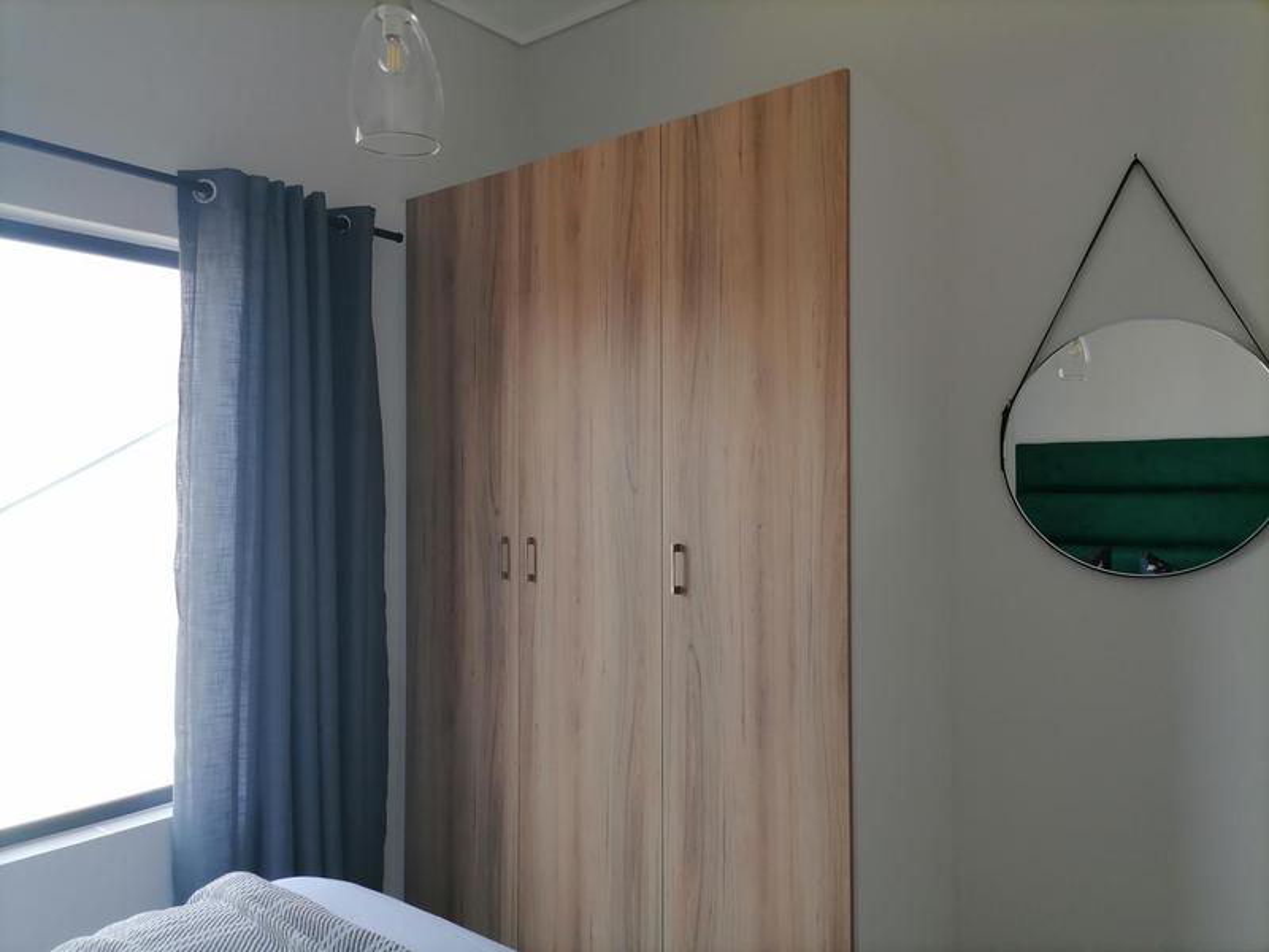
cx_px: 634
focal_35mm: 26
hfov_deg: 67.3
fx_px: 953
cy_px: 476
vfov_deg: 53.1
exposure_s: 1/120
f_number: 1.8
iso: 50
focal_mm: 5.4
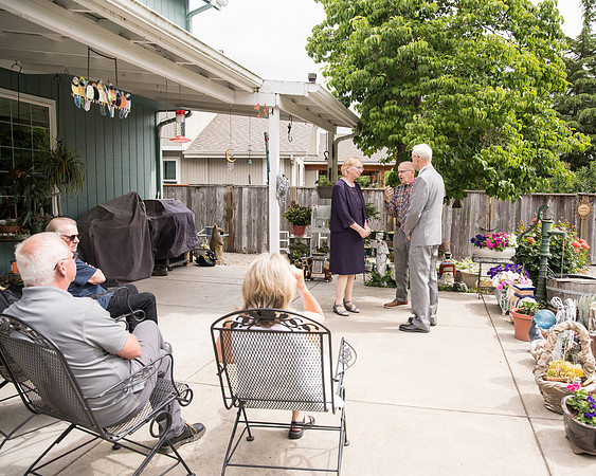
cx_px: 358
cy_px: 238
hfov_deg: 63.5
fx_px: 477
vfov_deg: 53.1
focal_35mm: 27
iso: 200
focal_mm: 24
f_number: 4.5
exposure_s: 1/500
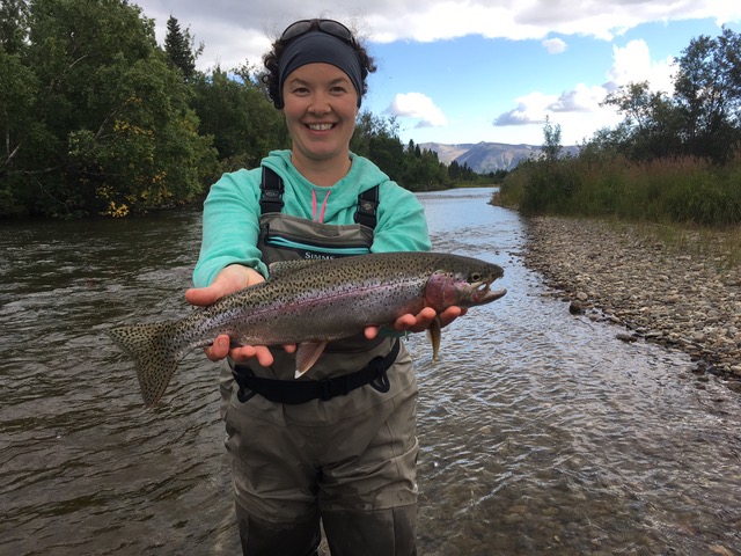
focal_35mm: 29
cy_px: 278
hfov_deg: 61.7
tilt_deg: -7.4
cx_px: 370
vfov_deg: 48.2
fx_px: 621
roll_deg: +0.1
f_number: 2.2
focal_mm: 4.15
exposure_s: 1/534
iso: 25
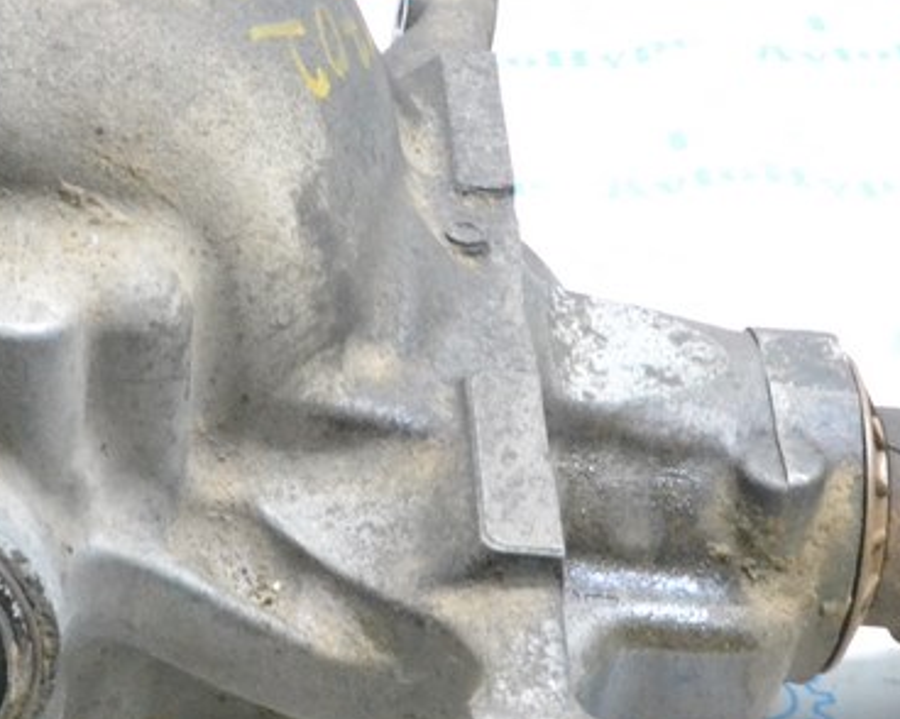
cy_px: 297
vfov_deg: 16.3
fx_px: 2503
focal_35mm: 94
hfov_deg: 20.3
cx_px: 257
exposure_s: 1/80
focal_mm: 24
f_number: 10
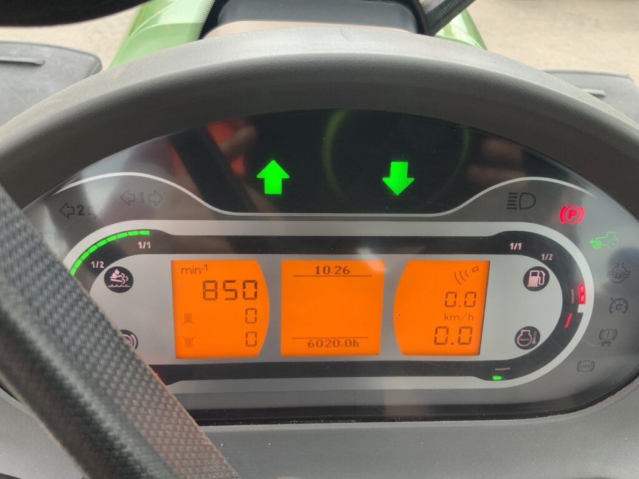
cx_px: 320
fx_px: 535
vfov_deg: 48.2
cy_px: 240
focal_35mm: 29
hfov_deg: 61.7
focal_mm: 3
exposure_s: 1/122
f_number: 1.8
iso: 32
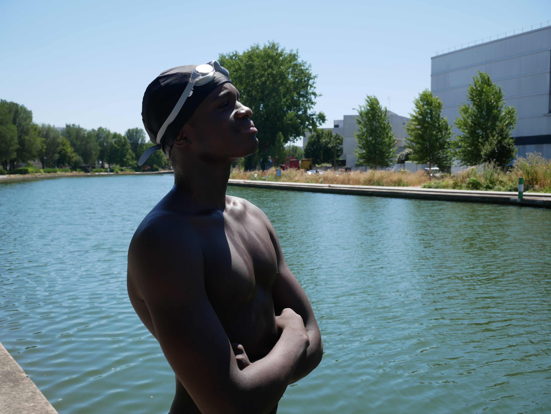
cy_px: 207
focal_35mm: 44
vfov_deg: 32.9
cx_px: 276
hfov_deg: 42.9
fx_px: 701
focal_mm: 22
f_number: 8
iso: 200
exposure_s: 1/320
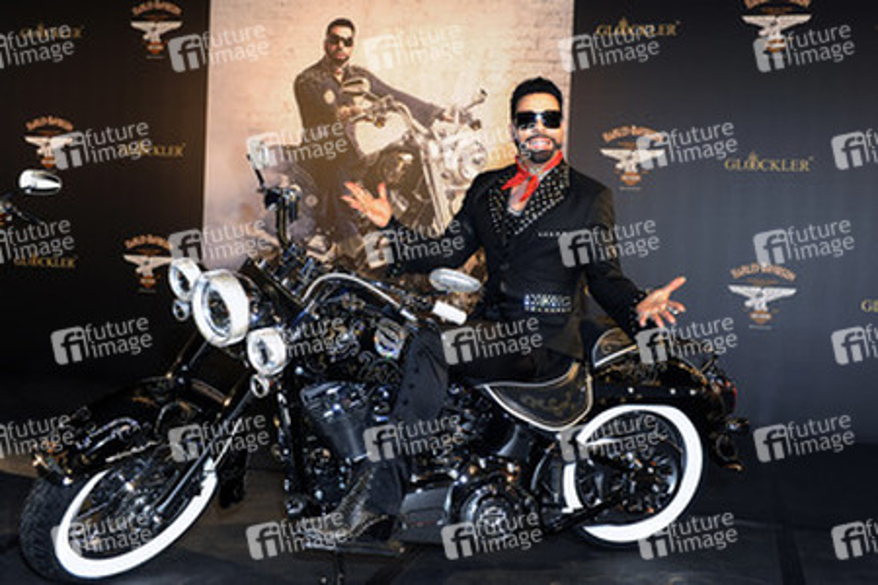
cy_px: 292
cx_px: 439
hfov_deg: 50.7
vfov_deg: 35.1
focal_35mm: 38
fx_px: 927
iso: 1000
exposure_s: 1/100
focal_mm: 38
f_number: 5
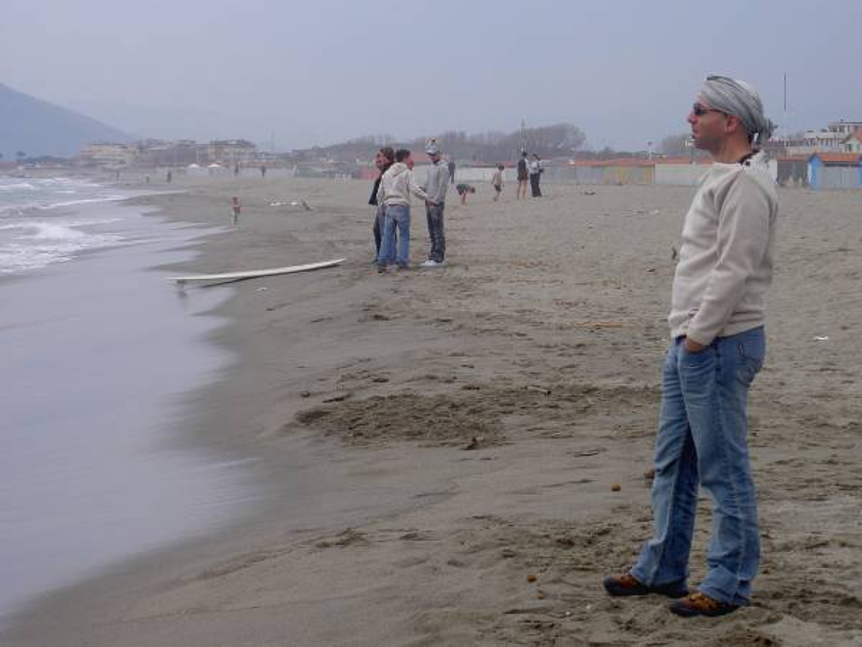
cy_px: 324
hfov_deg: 17.0
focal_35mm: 116
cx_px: 431
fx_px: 2889
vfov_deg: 12.8
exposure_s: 1/400
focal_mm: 24
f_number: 4.9
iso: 100
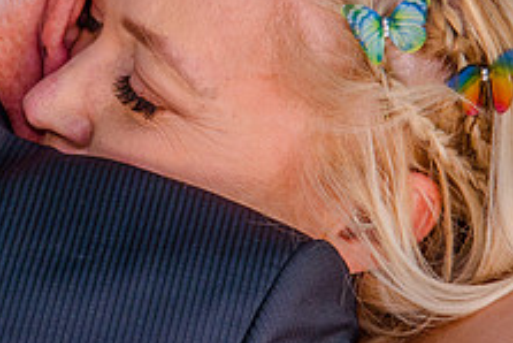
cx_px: 50
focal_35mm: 399
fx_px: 5689
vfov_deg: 3.5
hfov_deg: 5.2
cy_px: 97
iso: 320
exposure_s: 1/320
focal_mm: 98
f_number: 4.5
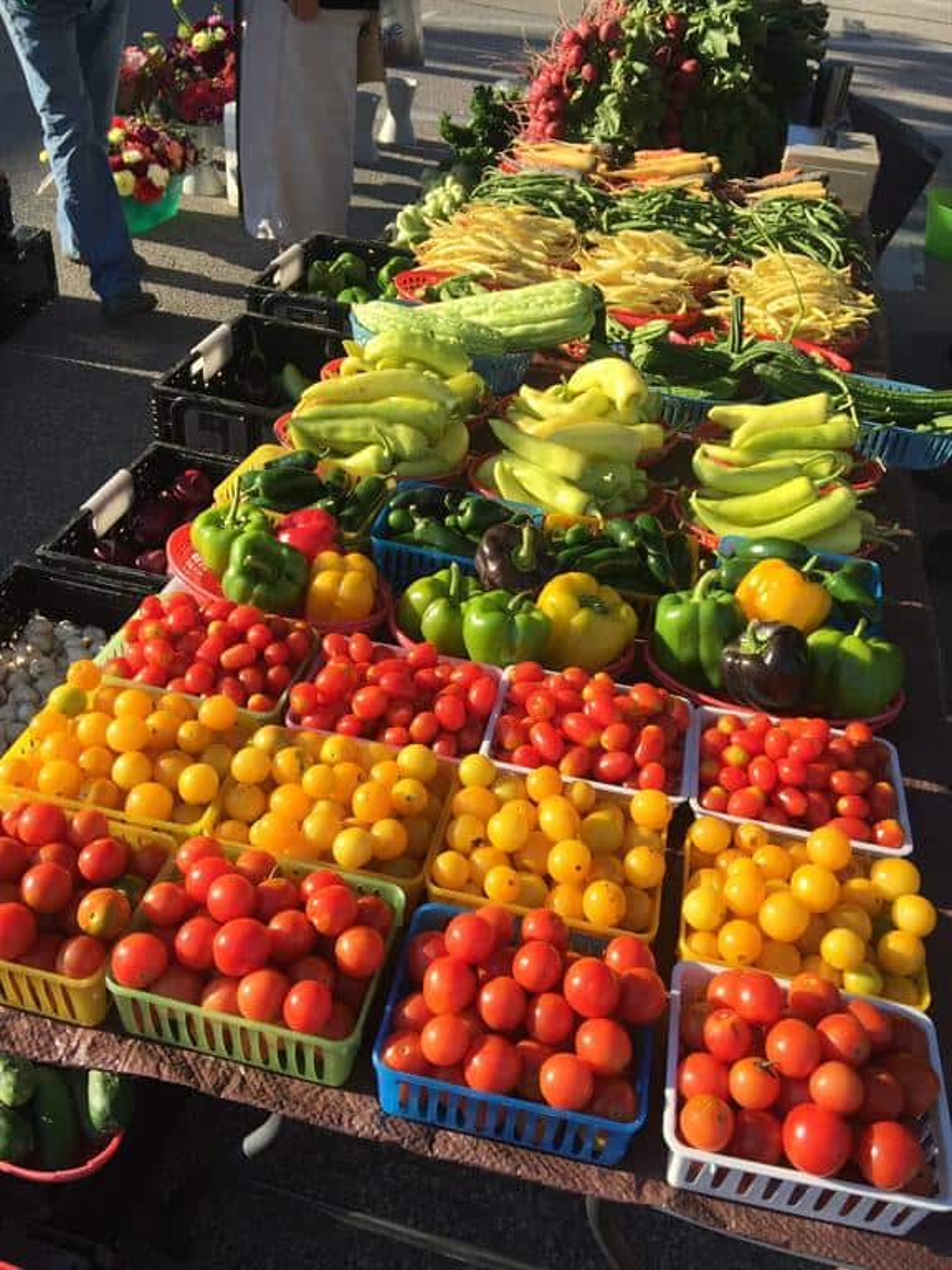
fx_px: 1063
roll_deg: -5.1
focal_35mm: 29
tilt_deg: -35.1
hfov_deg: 48.2
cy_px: 635
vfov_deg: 61.7
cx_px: 476
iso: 32
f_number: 2.2
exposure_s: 1/1163
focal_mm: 4.15
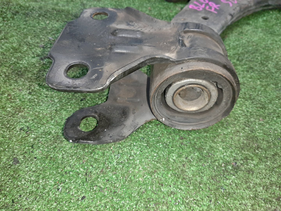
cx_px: 140
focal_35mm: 26
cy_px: 106
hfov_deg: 67.3
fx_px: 211
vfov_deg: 53.1
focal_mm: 3.93
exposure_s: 1/33
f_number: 1.7
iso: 191
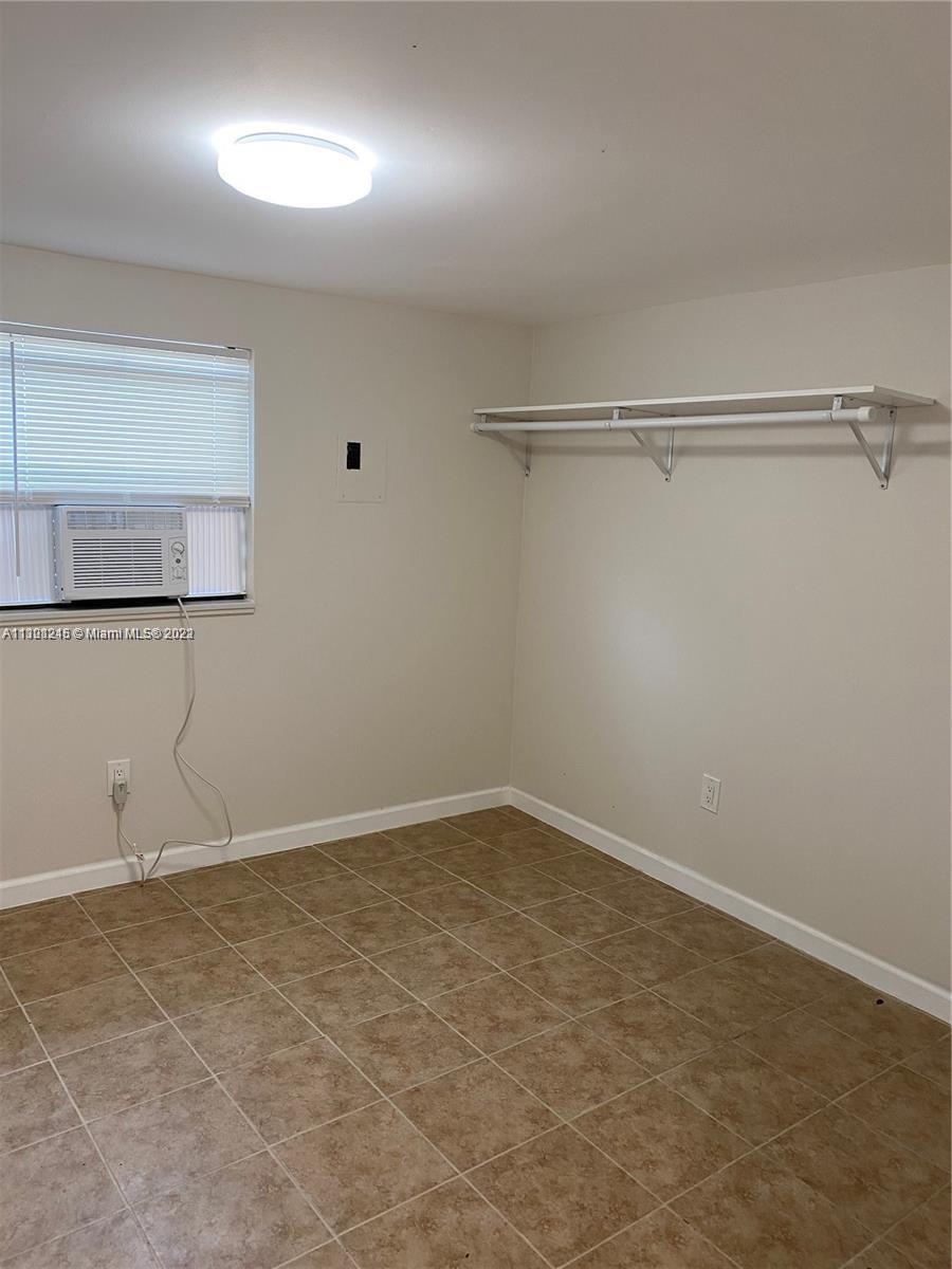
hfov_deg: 53.1
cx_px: 476
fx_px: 953
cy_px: 634
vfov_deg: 67.3
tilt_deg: -7.4
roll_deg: -3.0
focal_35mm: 26
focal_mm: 4.25
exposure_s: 1/60
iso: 100
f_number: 1.8
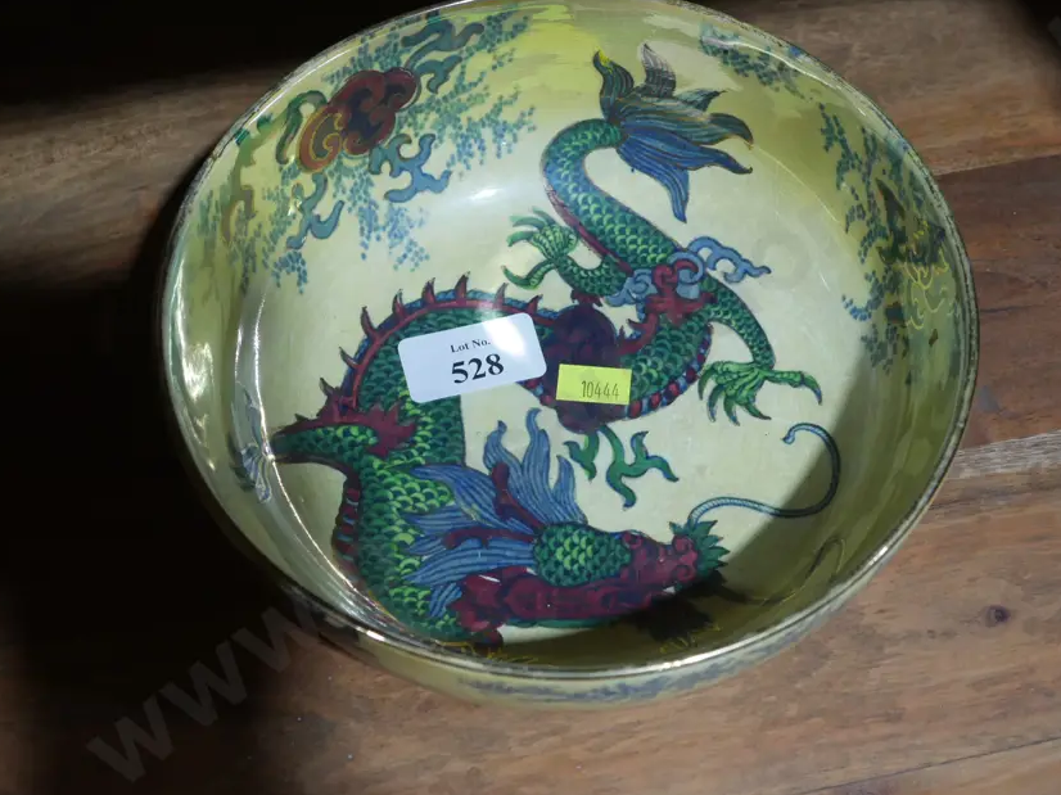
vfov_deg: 23.6
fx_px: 1900
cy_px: 375
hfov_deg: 31.1
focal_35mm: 62
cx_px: 626
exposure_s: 1/60
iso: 640
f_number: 5.3
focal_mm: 25
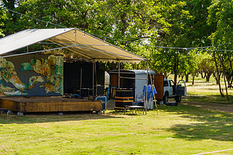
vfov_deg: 12.3
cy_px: 74
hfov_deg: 18.4
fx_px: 718
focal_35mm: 111
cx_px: 105
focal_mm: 22
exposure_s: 1/160
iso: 125
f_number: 5.6
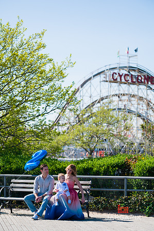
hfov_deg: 12.4
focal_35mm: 110
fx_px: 707
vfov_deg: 18.6
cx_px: 77
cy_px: 116
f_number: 3.2
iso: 200
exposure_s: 1/2500
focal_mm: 110
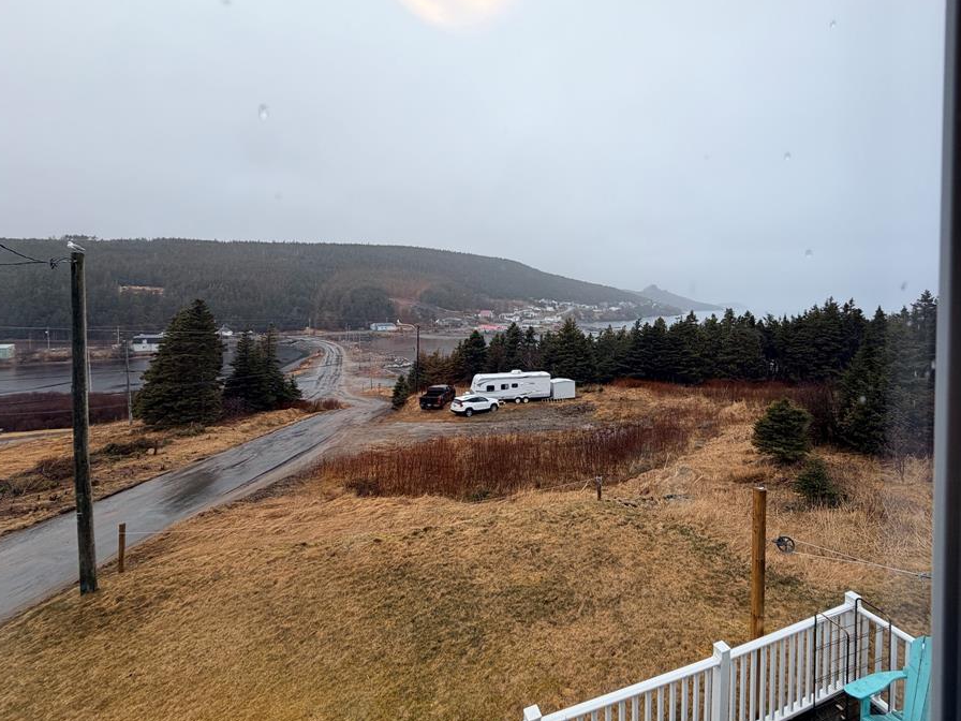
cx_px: 541
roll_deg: -0.2
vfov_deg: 77.9
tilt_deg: -2.6
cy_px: 323
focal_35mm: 16
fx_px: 444
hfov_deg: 94.0
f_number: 2.2
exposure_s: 1/502
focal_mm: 2.22
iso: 50
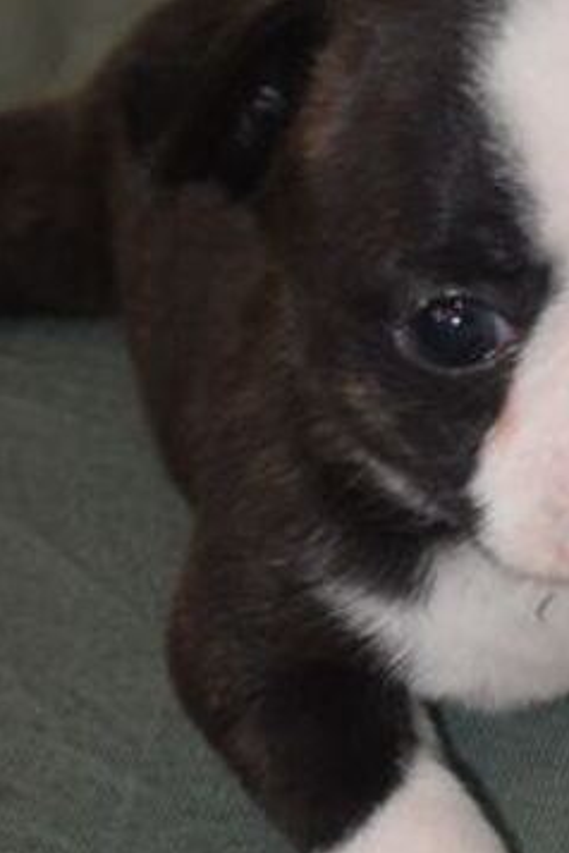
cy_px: -276
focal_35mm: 214
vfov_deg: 9.4
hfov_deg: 6.3
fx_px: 5073
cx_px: 887
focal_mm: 34
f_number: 4.8
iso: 560
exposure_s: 1/100
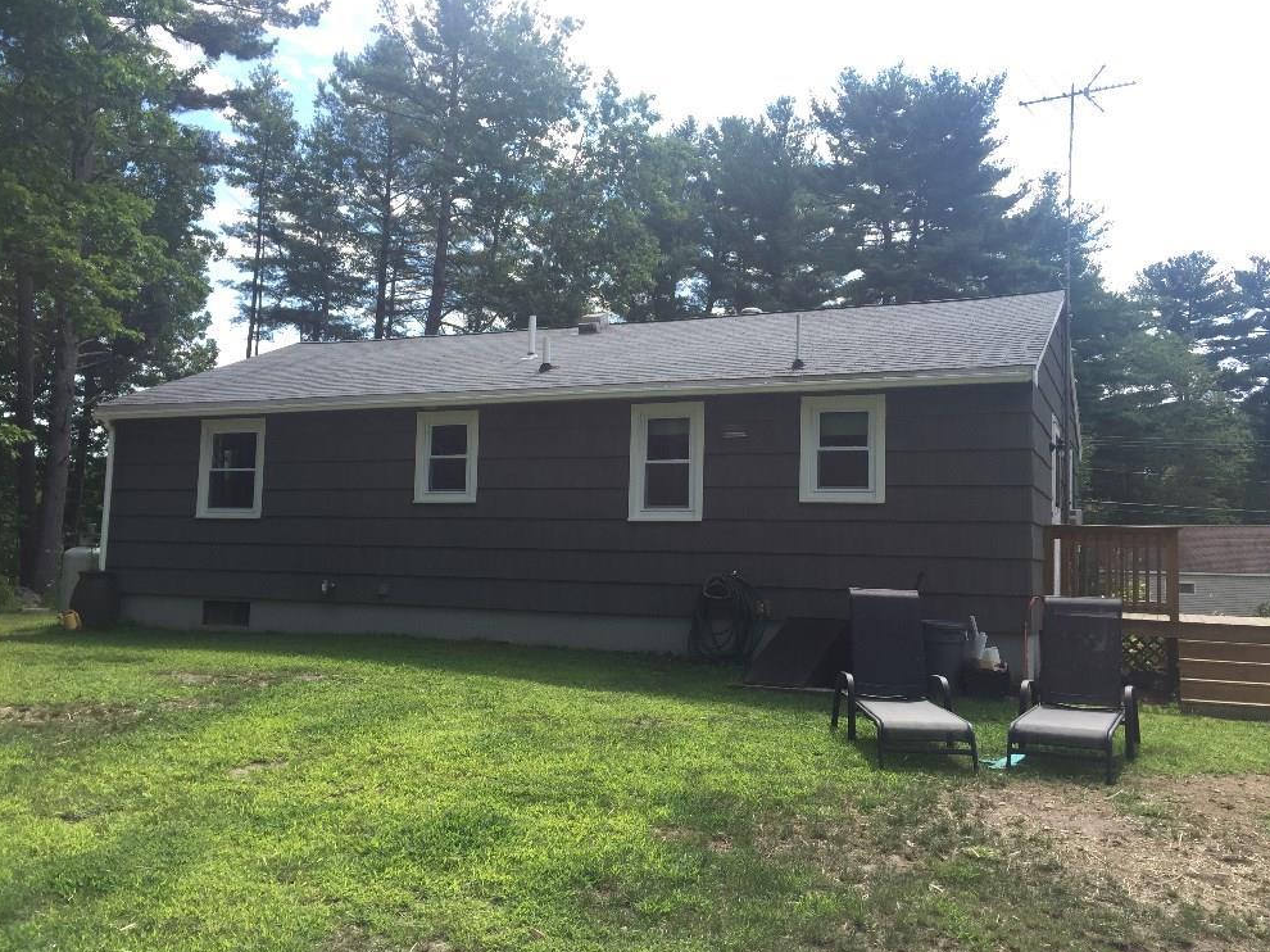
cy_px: 486
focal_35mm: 30
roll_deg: -0.7
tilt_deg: +4.5
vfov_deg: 46.8
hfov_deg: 60.0
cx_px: 650
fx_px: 1100
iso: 32
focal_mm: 4.15
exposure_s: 1/719
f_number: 2.2
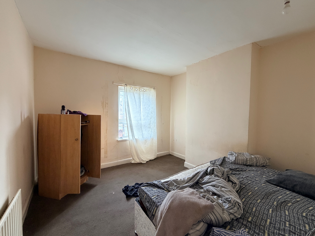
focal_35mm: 14
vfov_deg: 85.7
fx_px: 127
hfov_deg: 102.1
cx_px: 158
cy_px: 118
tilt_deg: -2.1
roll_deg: -0.2
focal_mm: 2.22
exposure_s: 1/79
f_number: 2.2
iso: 320
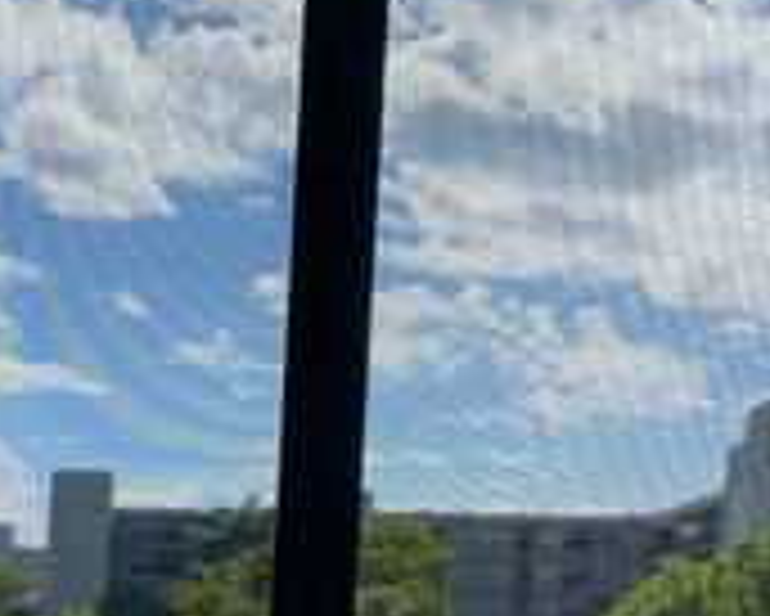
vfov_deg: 19.7
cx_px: -257
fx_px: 1687
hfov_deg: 22.7
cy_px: 704
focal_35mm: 74
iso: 32
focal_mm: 4.25
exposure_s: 1/3610
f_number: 1.8
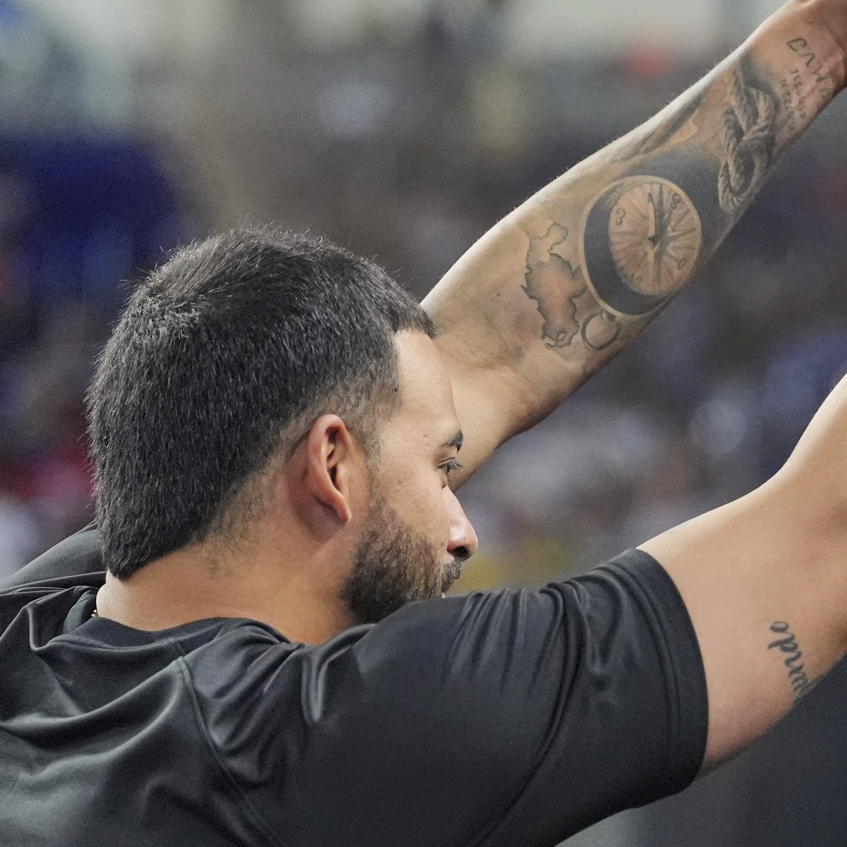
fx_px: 8194
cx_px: 1144
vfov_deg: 5.9
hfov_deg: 5.9
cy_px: 562
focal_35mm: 296
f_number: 3.2
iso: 4000
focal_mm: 115
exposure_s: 1/2000
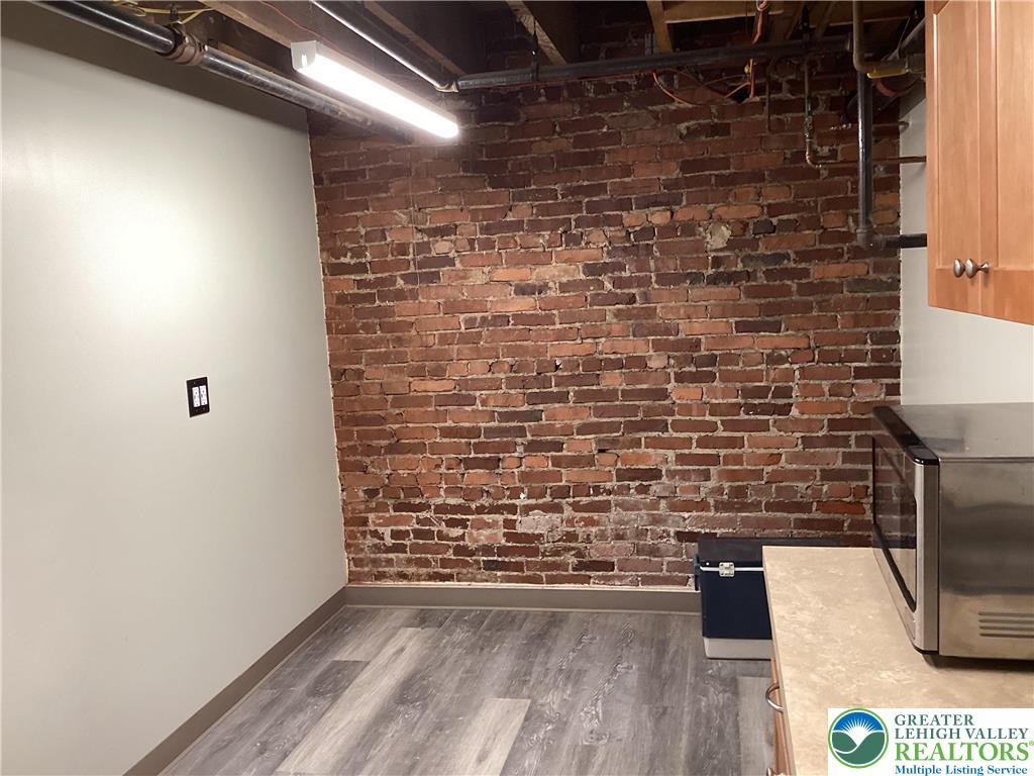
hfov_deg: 58.4
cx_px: 517
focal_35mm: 31
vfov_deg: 45.4
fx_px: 926
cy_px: 388
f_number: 2.4
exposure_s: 1/60
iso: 160
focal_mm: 3.3
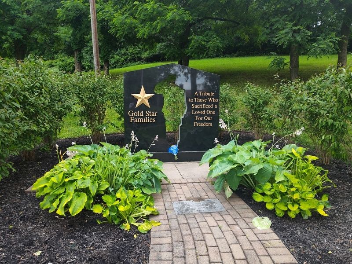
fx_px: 234
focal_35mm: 23
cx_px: 176
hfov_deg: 73.9
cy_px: 132
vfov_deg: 58.9
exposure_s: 1/200
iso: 100
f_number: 1.8
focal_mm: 5.56
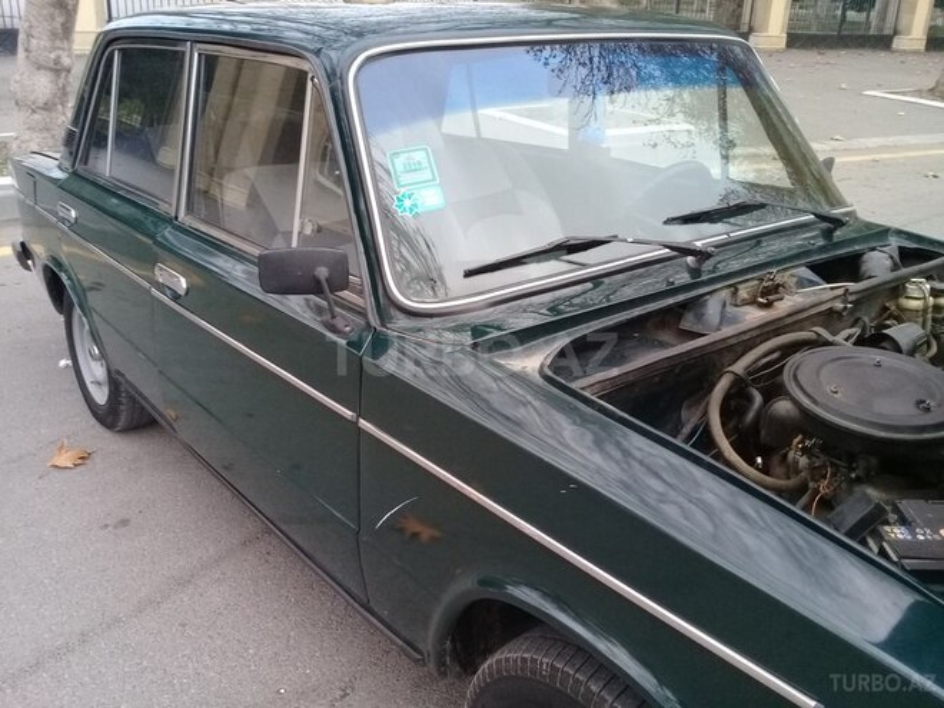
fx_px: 845
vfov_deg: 45.4
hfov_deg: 58.4
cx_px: 472
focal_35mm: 31
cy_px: 354
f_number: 2.2
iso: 125
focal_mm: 3.3
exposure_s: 1/33
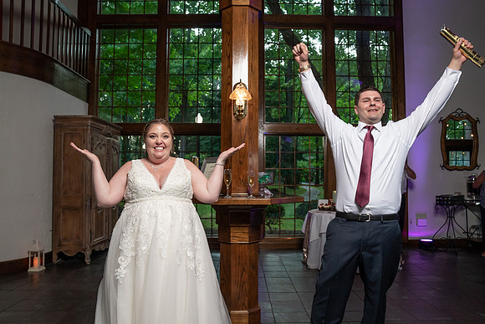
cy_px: 162
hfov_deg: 67.3
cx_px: 242
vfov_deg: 47.9
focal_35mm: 27
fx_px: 364
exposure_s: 1/200
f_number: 5.6
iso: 2000
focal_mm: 26
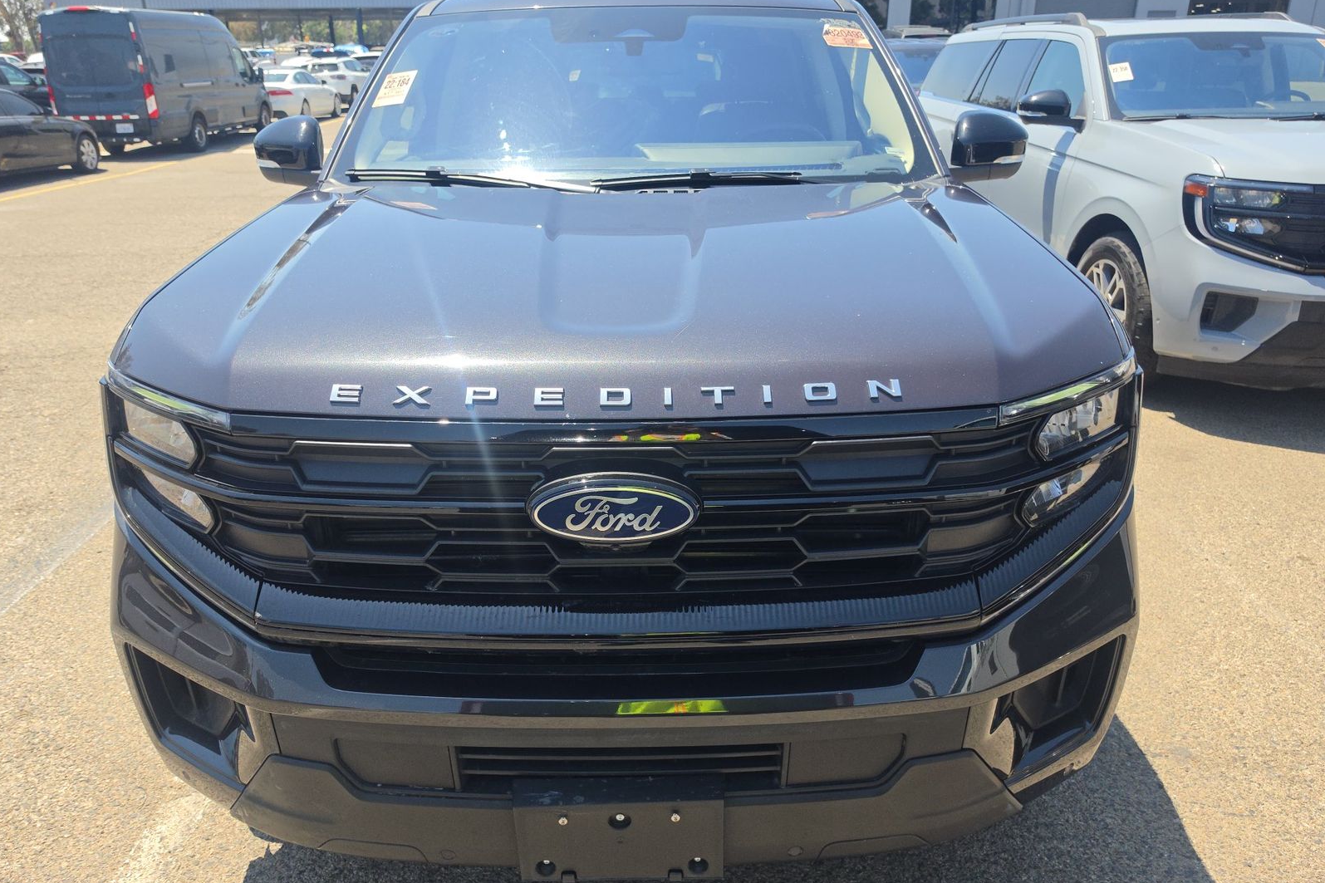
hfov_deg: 73.7
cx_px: 661
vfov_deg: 53.1
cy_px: 448
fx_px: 883
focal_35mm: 24
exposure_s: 1/3159
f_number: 1.4
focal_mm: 6.5
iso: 63
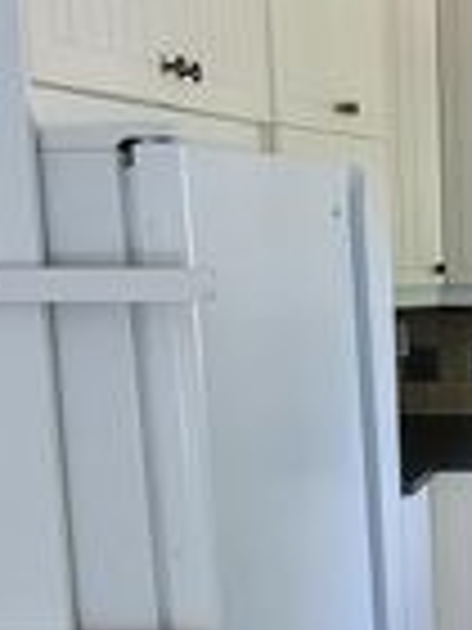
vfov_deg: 31.0
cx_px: 728
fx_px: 1127
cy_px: 416
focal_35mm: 62
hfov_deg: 20.1
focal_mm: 2.2
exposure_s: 1/60
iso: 200
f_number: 2.2
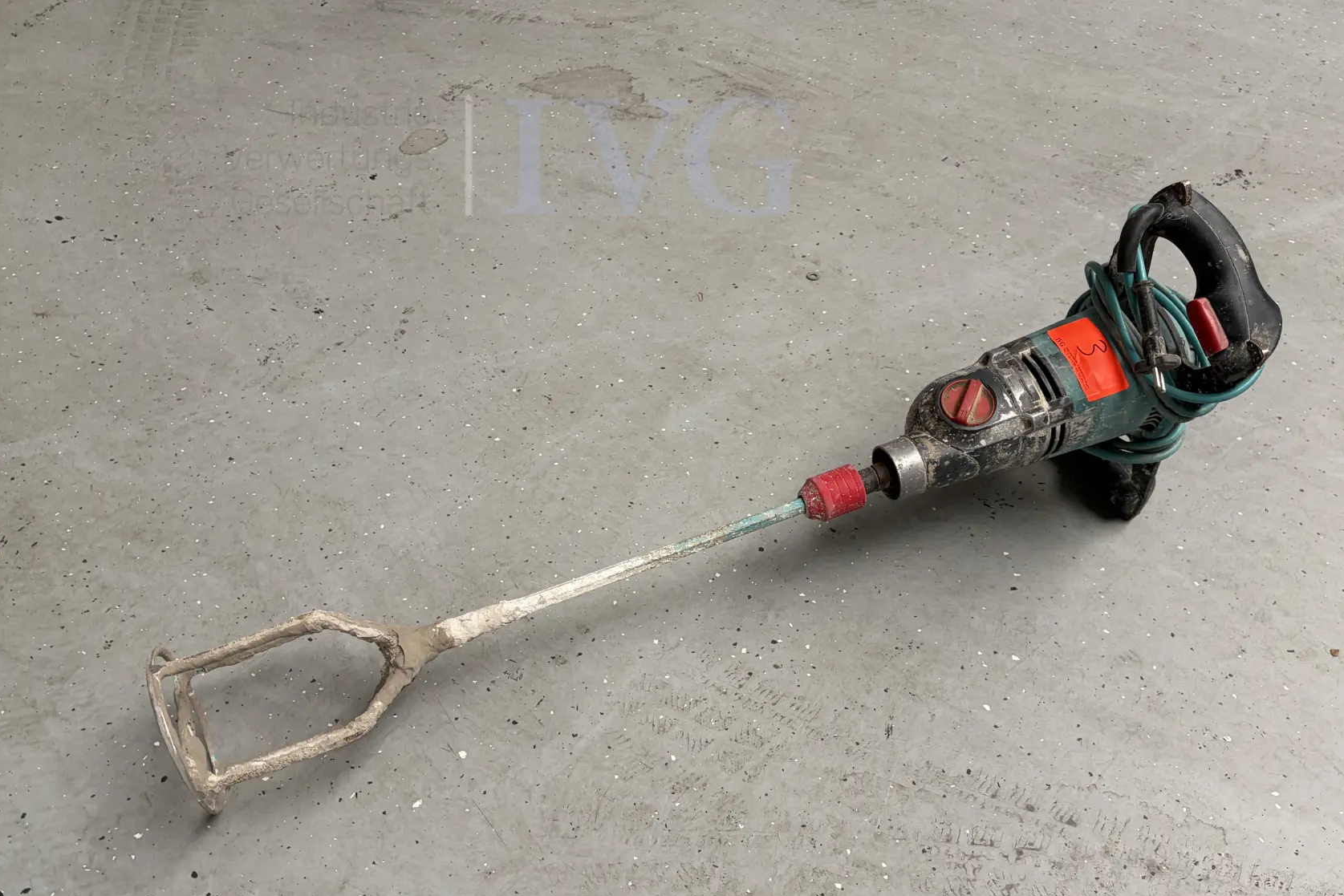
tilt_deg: -46.8
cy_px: 558
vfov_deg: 42.0
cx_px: 684
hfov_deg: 60.3
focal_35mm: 31
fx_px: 1157
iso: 125
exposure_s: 1/82
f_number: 1.6
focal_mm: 5.96
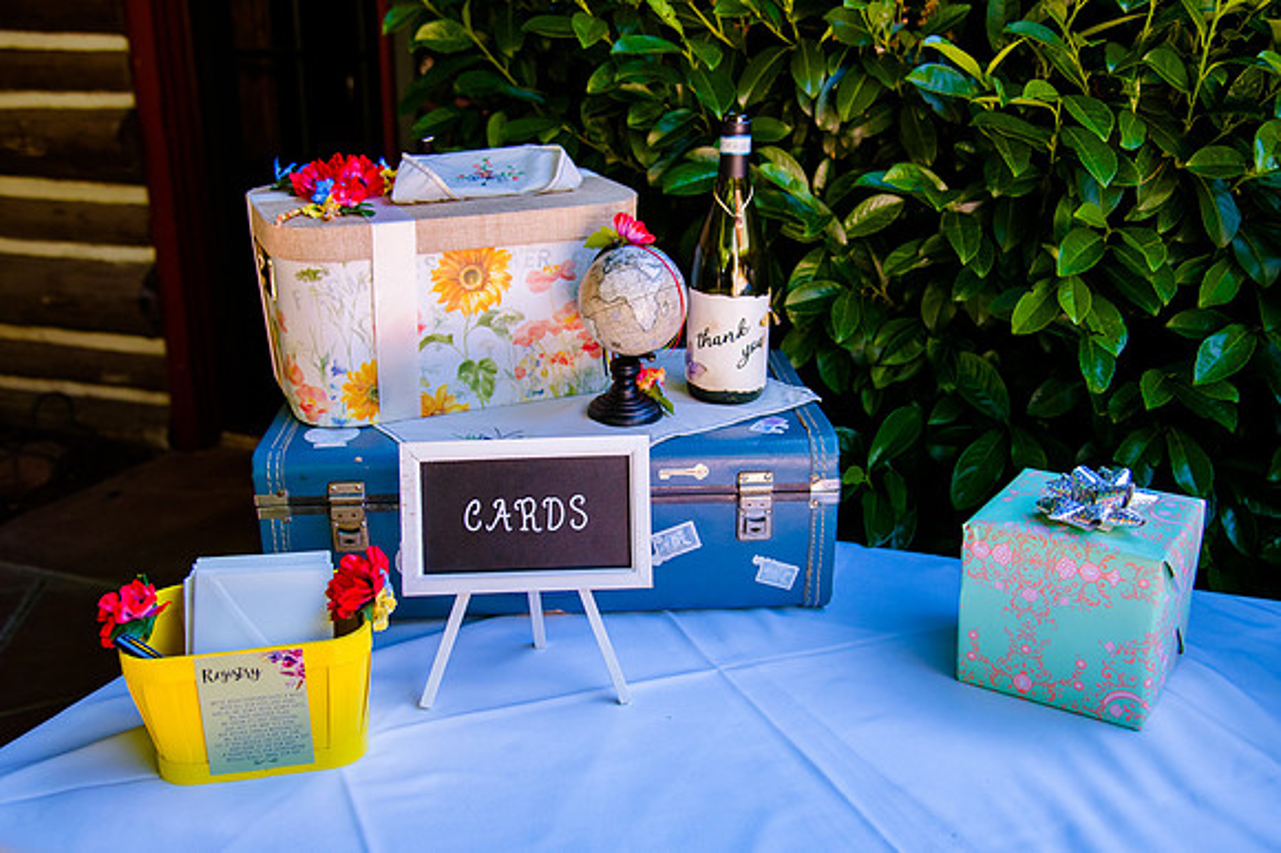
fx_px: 1198
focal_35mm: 34
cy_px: 464
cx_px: 640
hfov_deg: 56.3
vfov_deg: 39.1
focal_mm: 31
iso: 1600
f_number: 4
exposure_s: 1/640
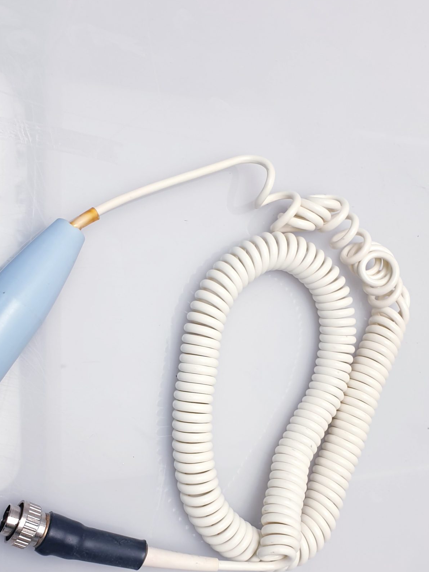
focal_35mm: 42
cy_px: 359
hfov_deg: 34.3
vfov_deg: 44.4
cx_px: 199
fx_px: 694
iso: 50
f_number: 2.4
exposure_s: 1/103
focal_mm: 4.3
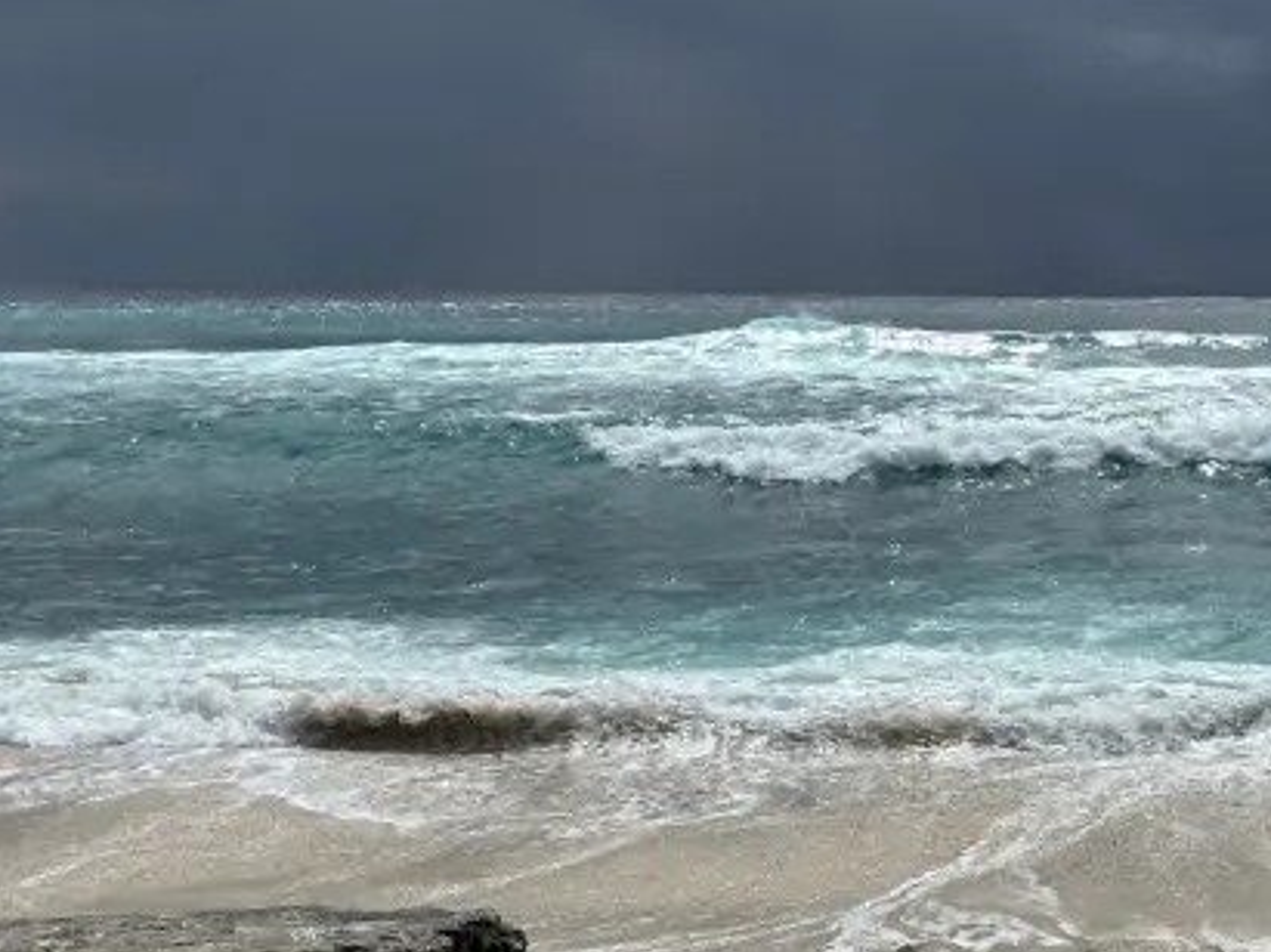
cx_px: 1138
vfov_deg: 25.6
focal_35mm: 57
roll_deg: -0.8
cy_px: 592
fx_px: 2092
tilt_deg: -7.0
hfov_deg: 32.2
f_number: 1.6
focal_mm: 5.96
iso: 50
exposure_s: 1/9091
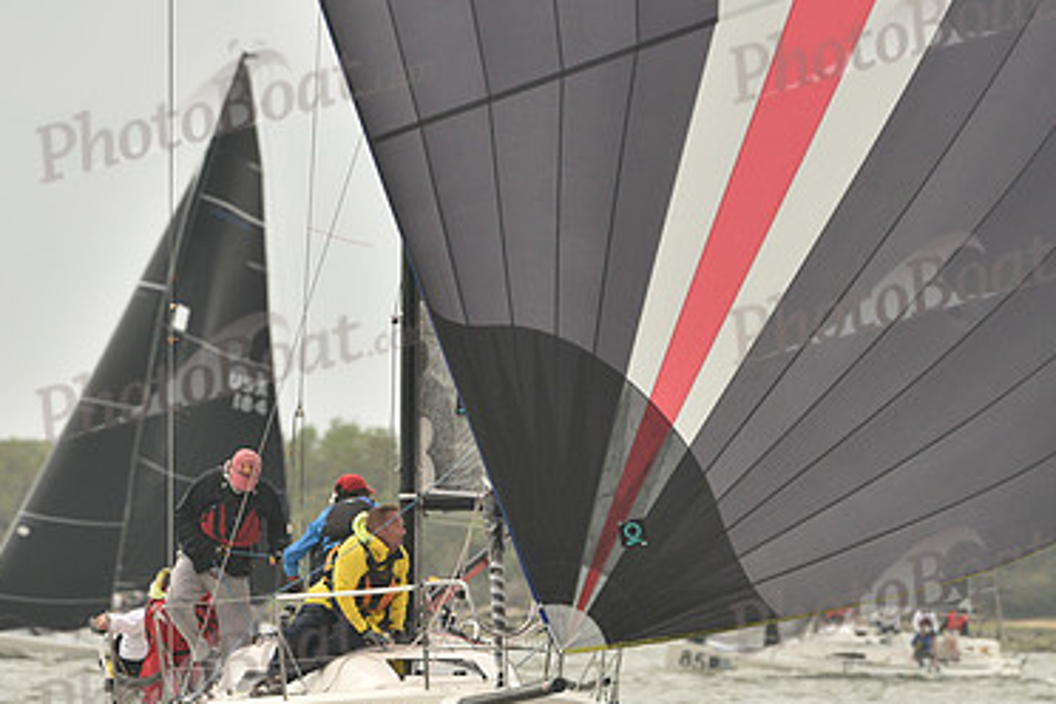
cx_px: 585
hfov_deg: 3.3
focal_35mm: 624
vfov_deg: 2.2
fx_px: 18303
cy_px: 478
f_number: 8
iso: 400
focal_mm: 400
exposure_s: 1/800
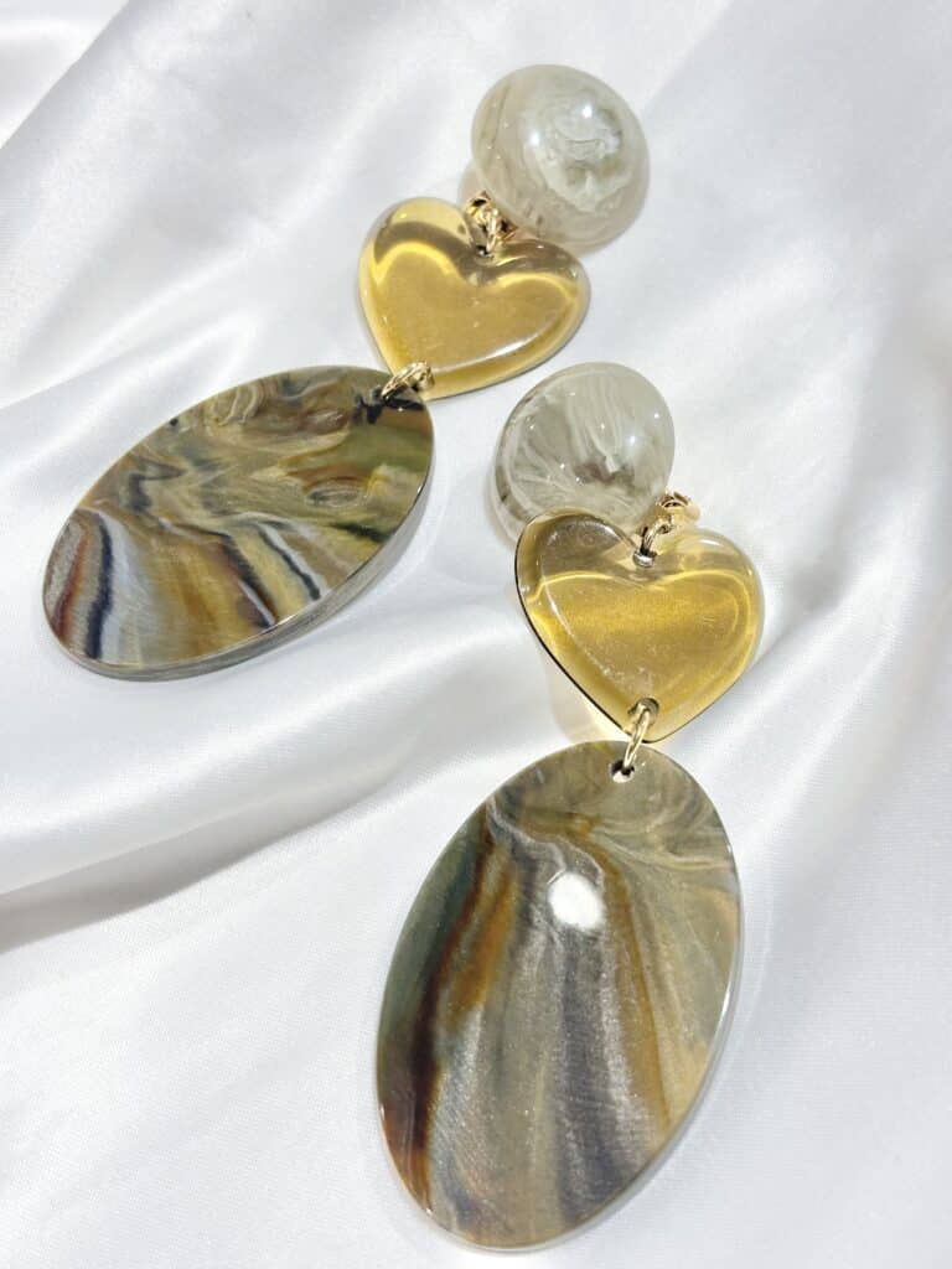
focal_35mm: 52
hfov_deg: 28.0
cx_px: 476
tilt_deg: -37.4
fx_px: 1907
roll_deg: +16.0
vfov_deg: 36.8
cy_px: 634
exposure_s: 1/169
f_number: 1.6
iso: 32
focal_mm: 5.96
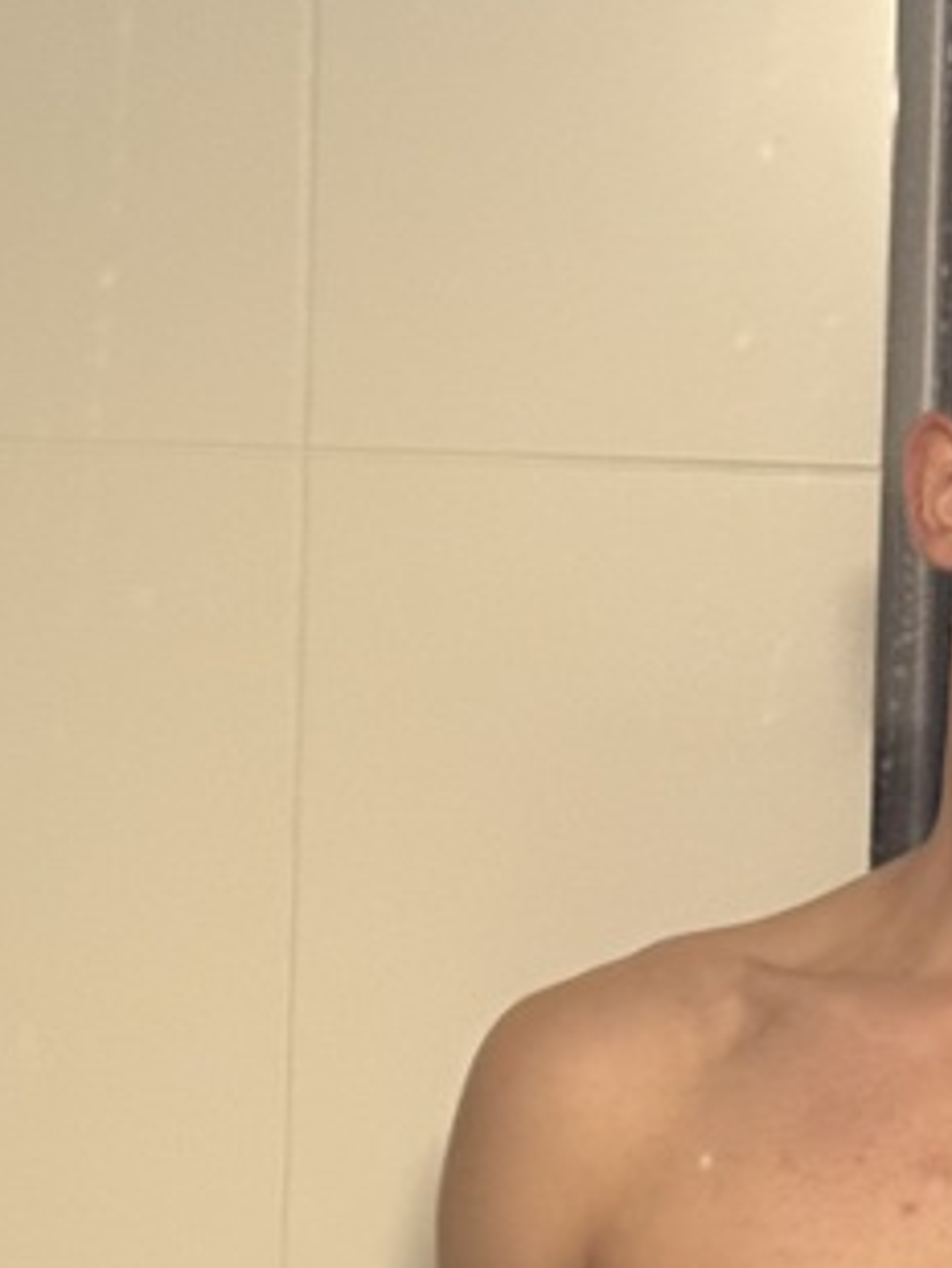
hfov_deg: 10.3
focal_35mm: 143
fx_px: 5240
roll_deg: -1.8
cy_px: 911
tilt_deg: -1.3
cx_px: 833
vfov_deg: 13.8
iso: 640
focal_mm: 6.76
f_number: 1.78
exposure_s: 1/30
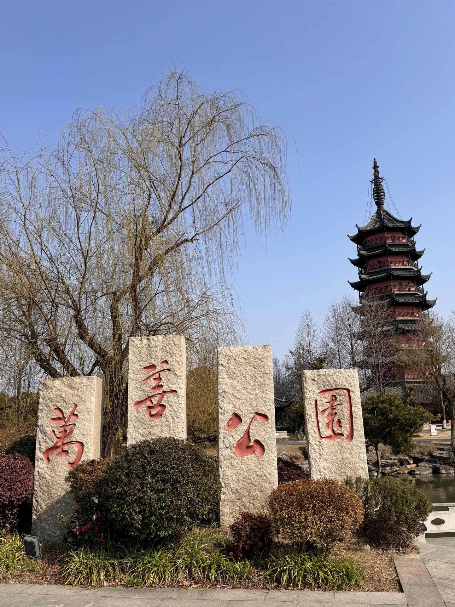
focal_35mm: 28
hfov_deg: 49.8
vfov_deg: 63.4
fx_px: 490
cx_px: 238
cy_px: 283
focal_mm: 6.86
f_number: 1.78
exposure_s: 1/5348
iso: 80
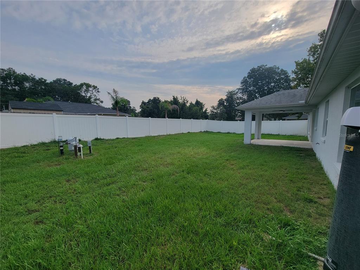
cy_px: 135
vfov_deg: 89.9
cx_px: 180
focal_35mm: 13
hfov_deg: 106.2
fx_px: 135
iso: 50
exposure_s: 1/1623
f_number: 2.2
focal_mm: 2.2
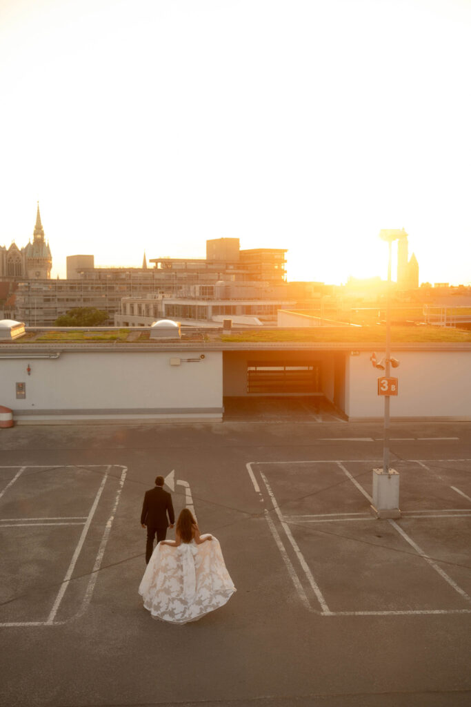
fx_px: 687
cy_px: 354
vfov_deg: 54.4
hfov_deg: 37.9
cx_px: 236
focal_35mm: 35
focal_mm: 35
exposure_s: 1/320
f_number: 2.8
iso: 320
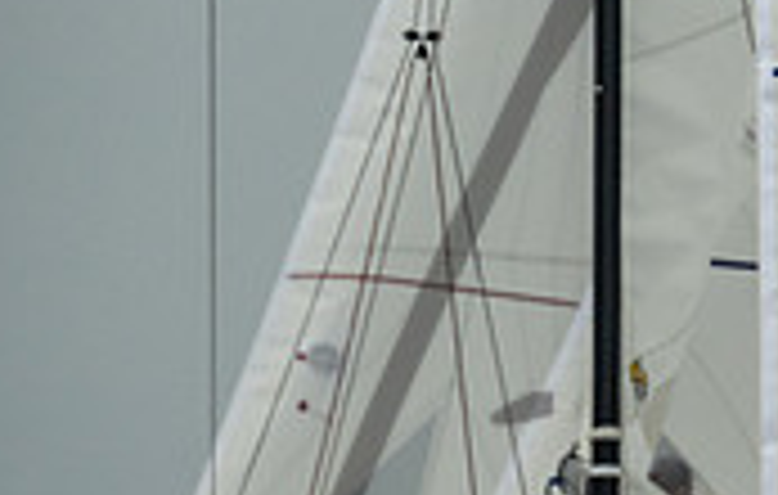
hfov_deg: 2.1
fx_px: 20966
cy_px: 320
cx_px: 1657
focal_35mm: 984
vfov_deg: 1.4
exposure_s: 1/3200
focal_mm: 200
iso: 800
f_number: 9
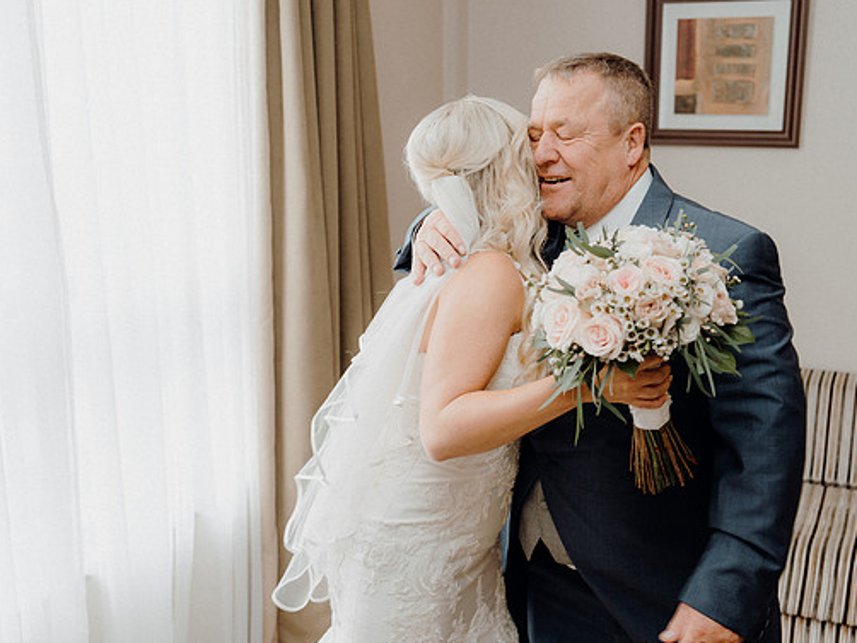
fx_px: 991
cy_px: 320
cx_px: 471
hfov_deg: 46.7
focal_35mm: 40
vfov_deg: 36.0
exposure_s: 1/160
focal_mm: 36
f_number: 3.5
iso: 250
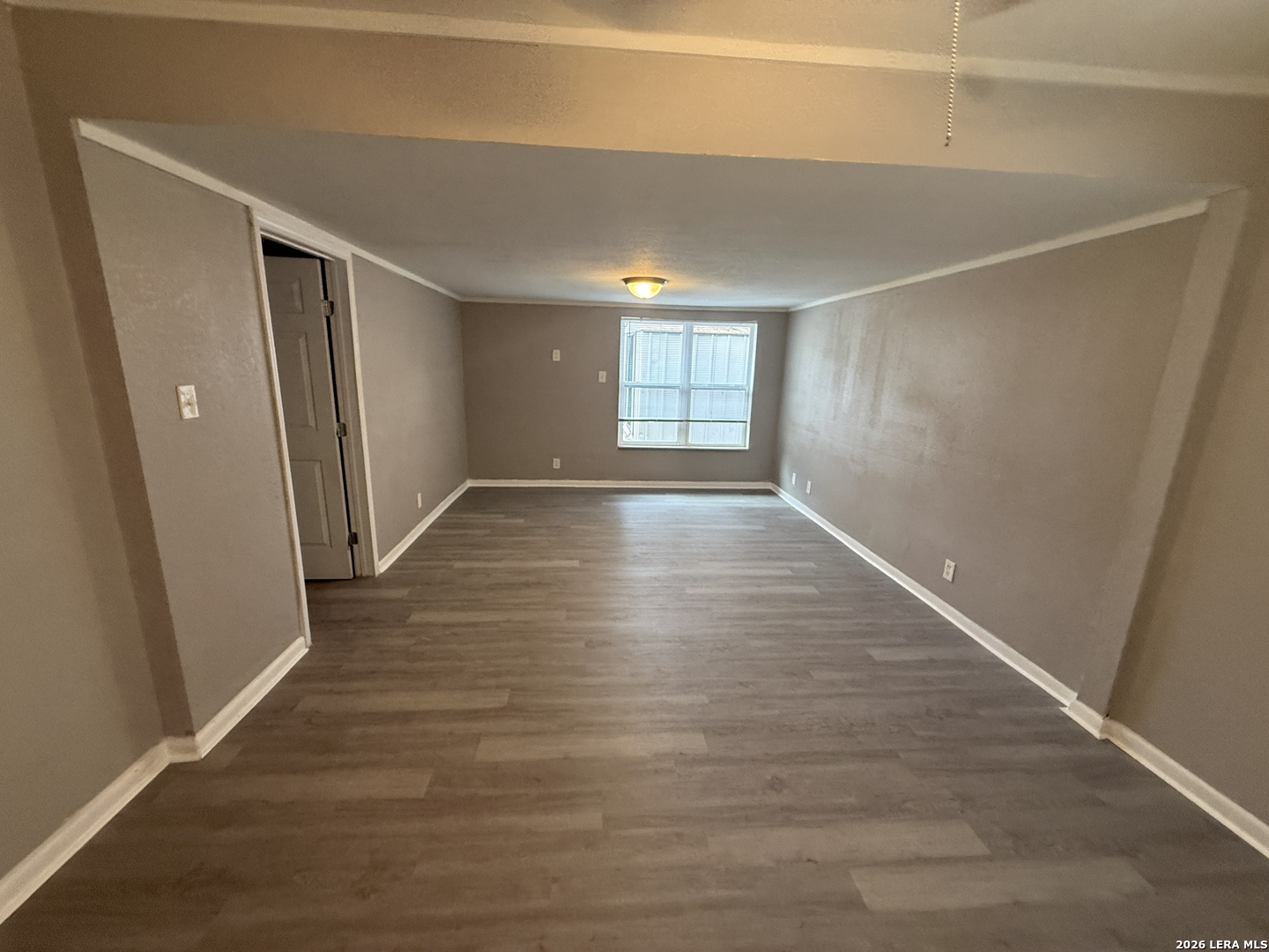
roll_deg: -2.3
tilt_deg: -11.8
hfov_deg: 102.1
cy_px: 476
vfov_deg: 85.7
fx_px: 513
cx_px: 634
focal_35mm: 14
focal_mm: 2.22
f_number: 2.2
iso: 320
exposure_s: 1/60
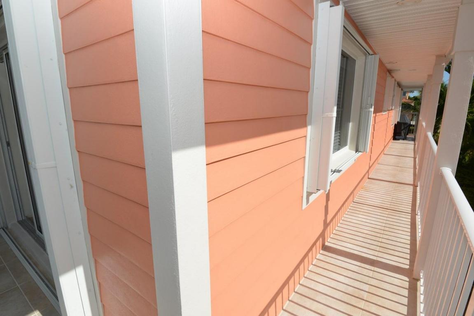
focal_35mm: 19
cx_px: 237
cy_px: 158
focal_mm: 19
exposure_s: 1/250
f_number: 14
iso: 200
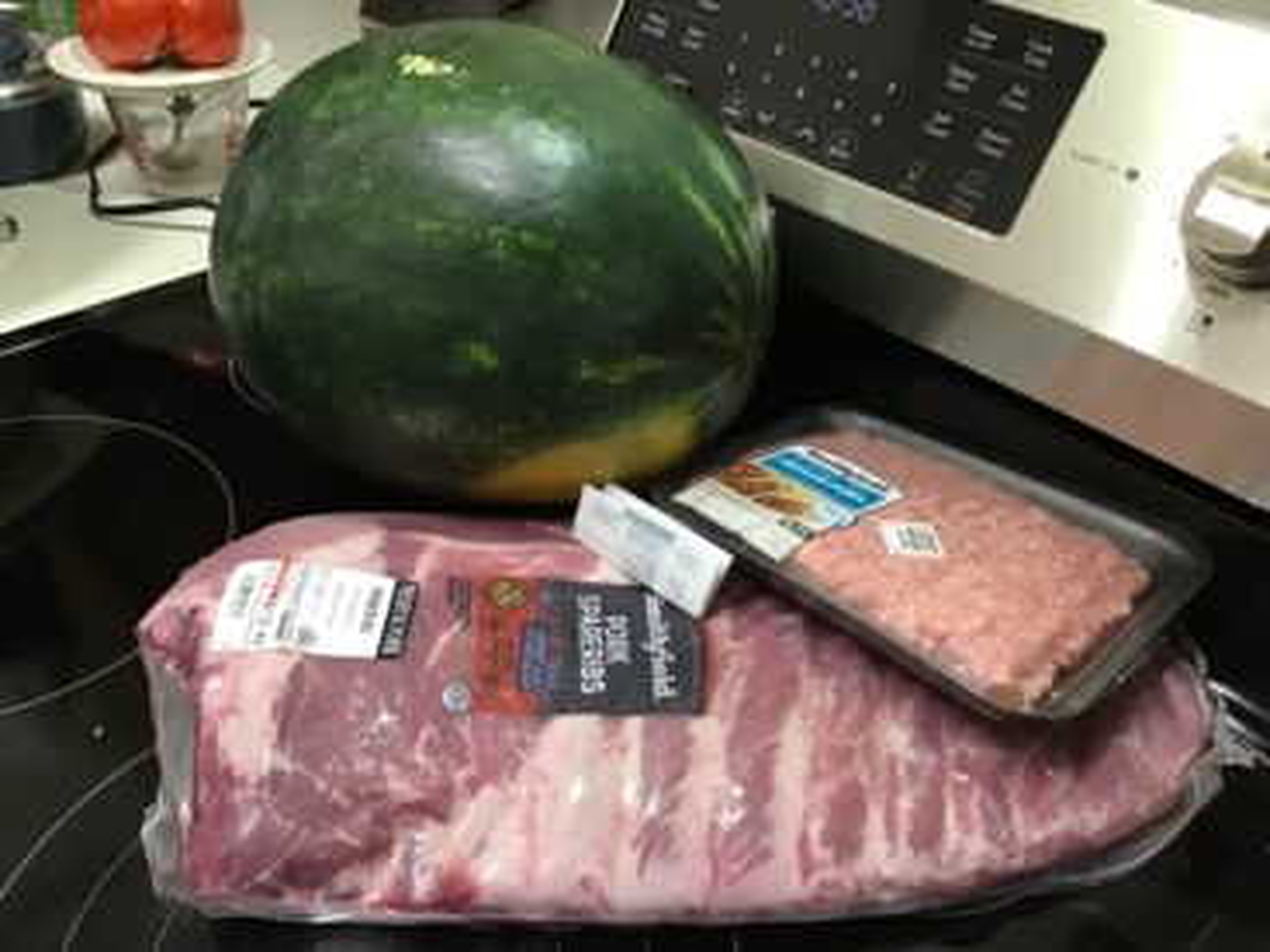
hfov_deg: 58.4
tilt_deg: -37.9
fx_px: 1137
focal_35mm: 31
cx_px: 635
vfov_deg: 45.4
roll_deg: -5.4
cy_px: 476
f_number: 2.4
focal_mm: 3.3
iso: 200
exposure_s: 1/30
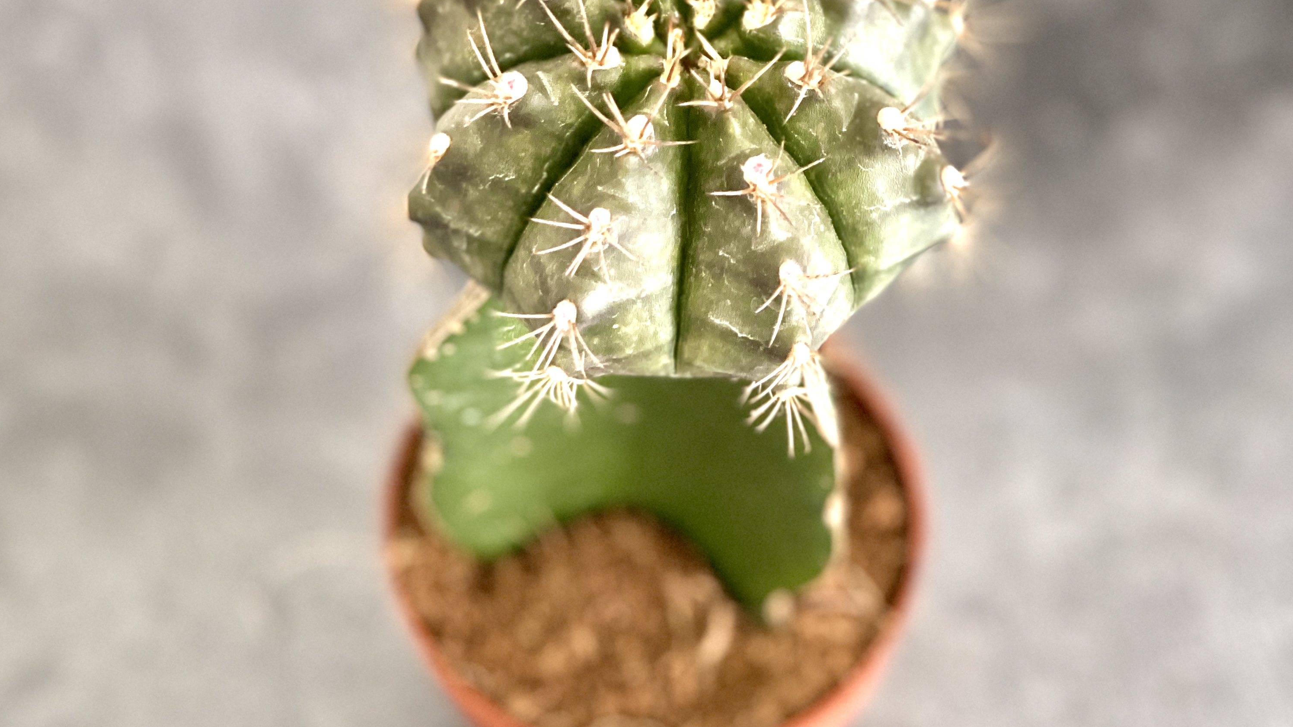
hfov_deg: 22.7
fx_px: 3223
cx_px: 643
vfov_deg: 12.8
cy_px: 207
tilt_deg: -57.3
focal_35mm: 94
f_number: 2.2
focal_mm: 7.5
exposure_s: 1/40
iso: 320
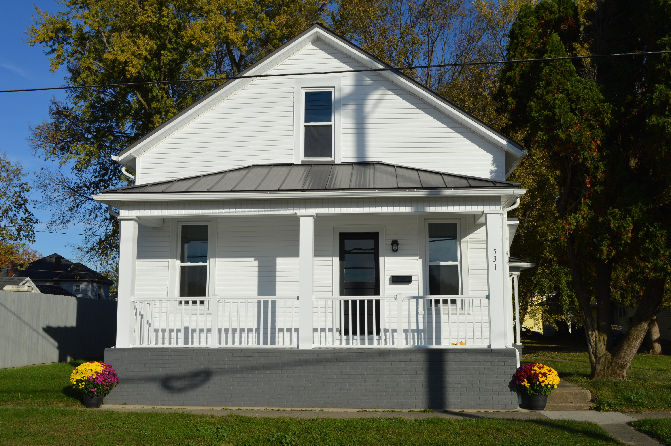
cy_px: 223
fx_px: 670
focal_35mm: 36
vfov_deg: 36.8
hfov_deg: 53.2
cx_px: 336
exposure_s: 1/400
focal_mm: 24
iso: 100
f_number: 10
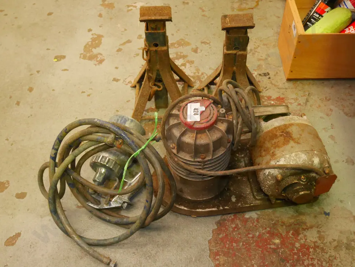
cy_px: 134
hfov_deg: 46.8
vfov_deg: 36.0
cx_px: 178
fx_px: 410
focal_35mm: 40
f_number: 4.6
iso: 3200
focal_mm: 20
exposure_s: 1/160
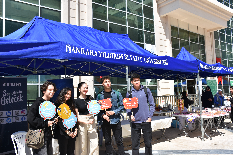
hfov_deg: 57.2
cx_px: 116
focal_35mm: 33
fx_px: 214
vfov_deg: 40.0
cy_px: 78
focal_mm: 22
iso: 200
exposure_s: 1/500
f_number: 8
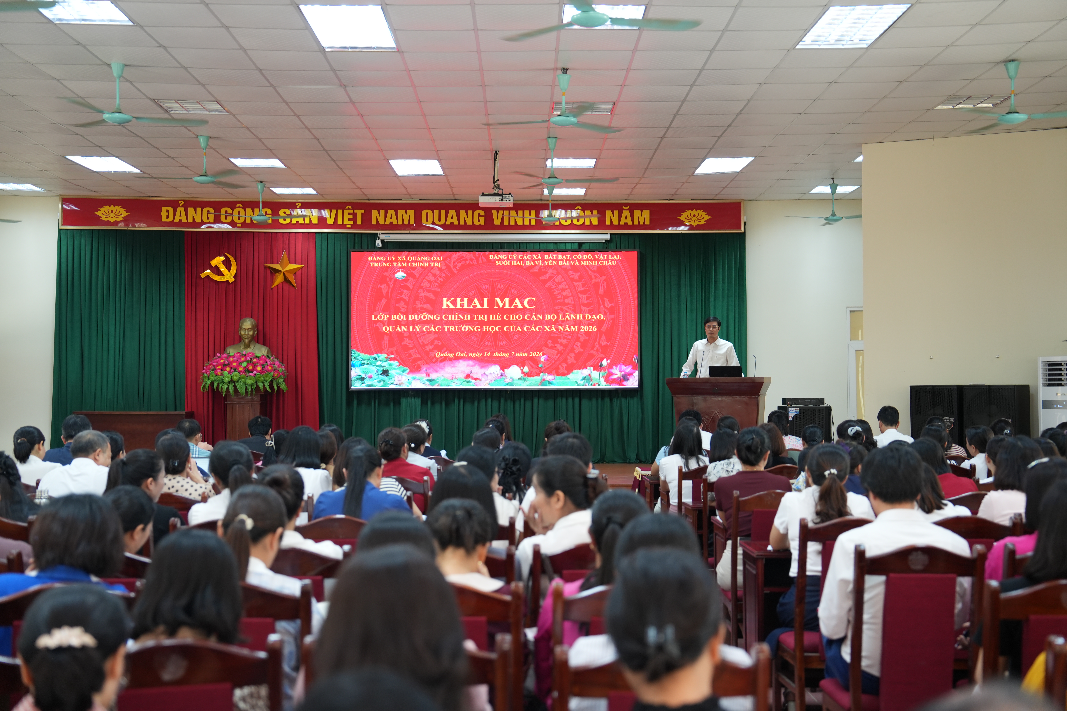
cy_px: 356
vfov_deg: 29.9
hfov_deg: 43.6
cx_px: 534
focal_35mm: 45
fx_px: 1334
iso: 800
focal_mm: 45
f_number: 2.8
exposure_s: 1/125
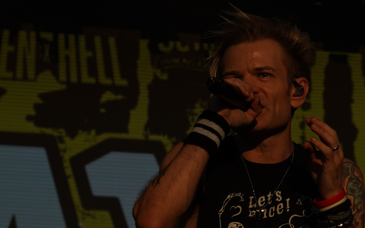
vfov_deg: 6.6
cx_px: 409
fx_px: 1980
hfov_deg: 10.4
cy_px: 191
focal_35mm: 199
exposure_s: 1/1250
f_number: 8
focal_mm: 73
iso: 100
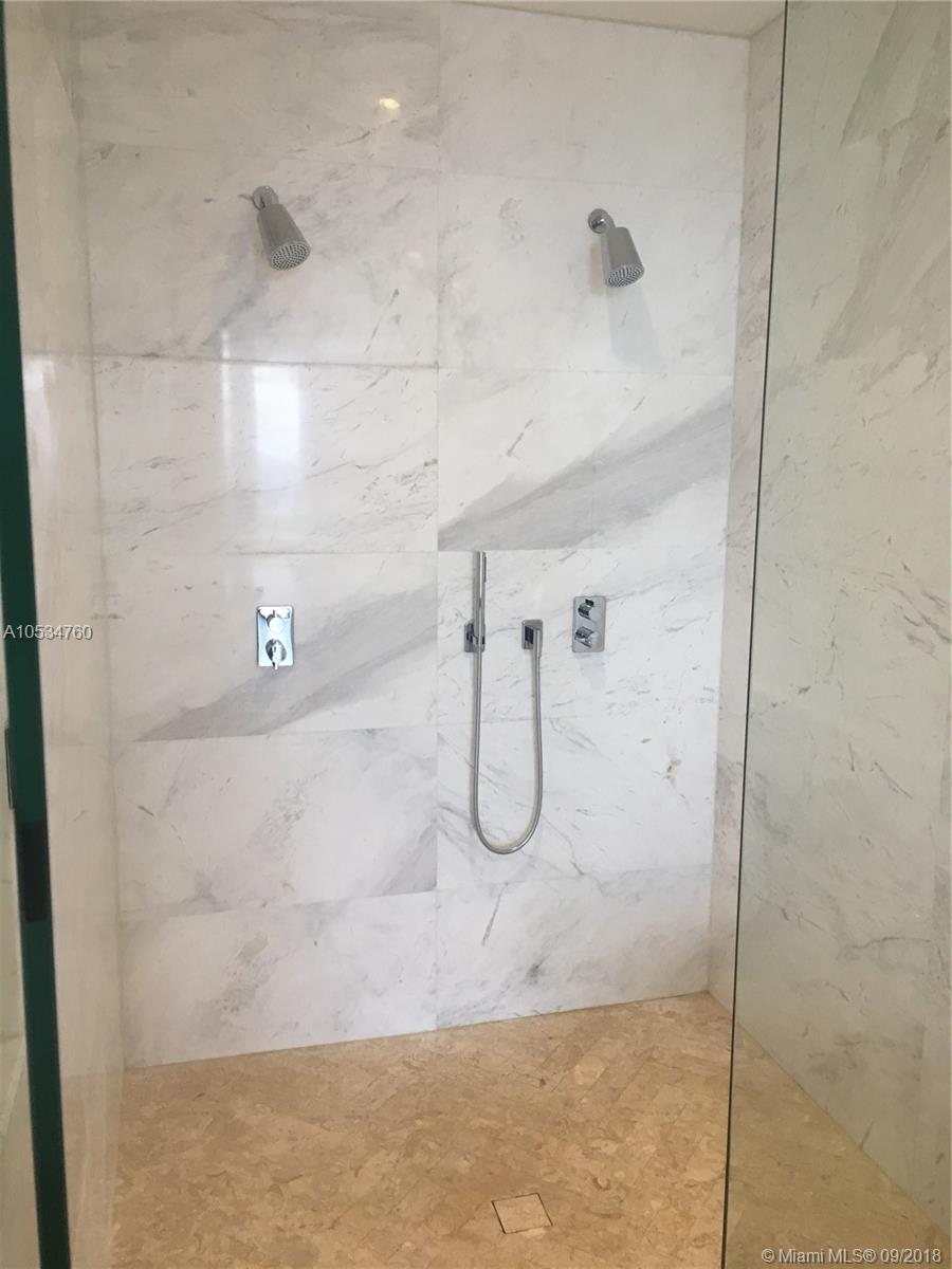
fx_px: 1063
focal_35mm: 29
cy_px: 634
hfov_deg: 48.2
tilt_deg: -9.9
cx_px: 476
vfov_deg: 61.7
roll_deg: -0.5
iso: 32
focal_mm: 4.15
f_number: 2.2
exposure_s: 1/30
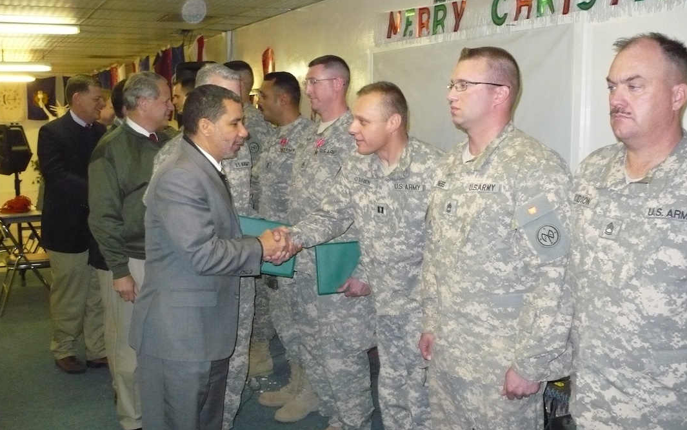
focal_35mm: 43
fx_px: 805
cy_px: 218
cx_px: 346
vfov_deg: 29.9
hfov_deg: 46.2
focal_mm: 6.6
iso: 400
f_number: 3
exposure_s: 1/30
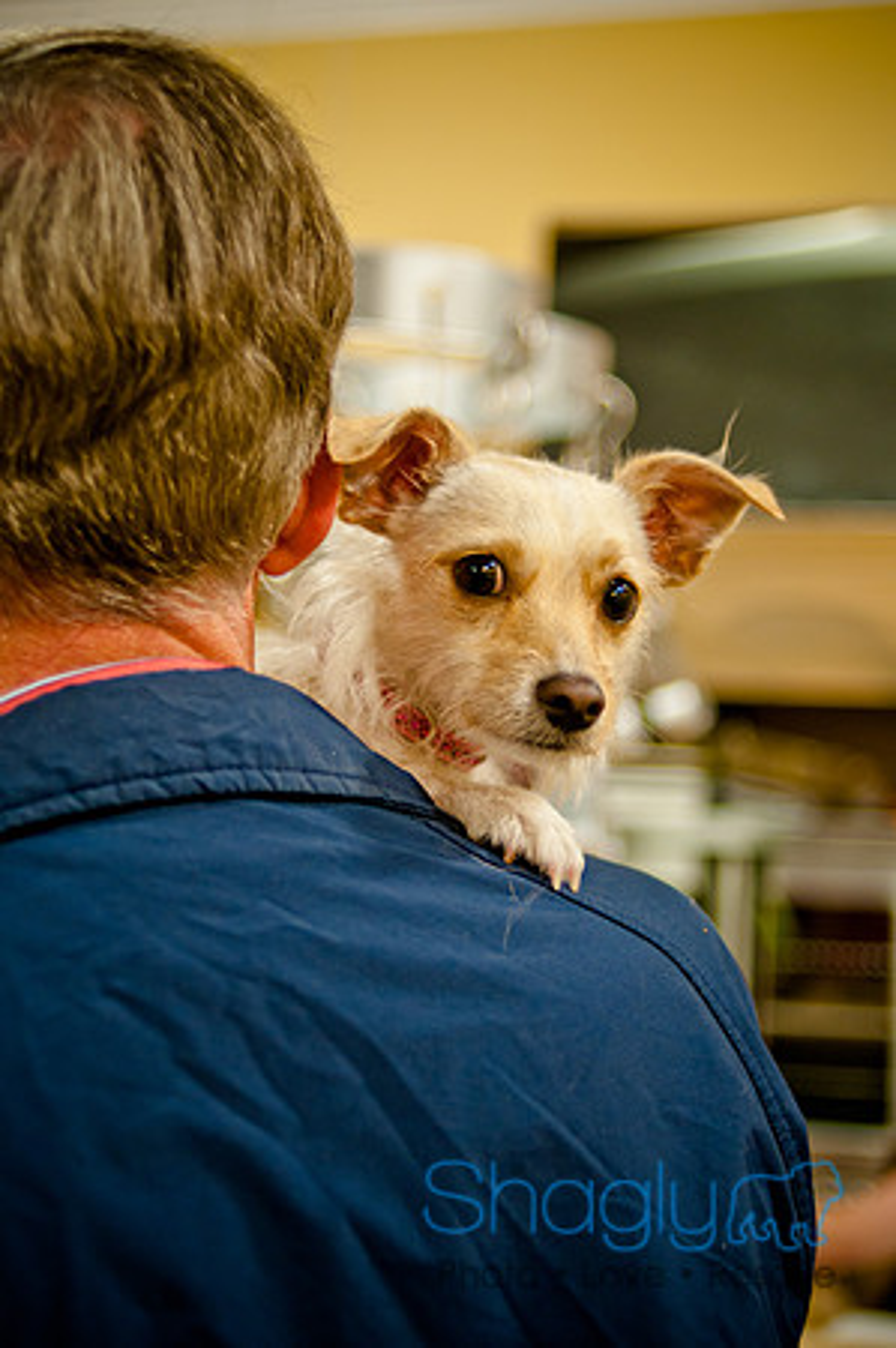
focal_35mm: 52
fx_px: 1964
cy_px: 674
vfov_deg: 37.9
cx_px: 448
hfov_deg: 25.7
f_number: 2
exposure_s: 1/125
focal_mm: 35
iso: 640
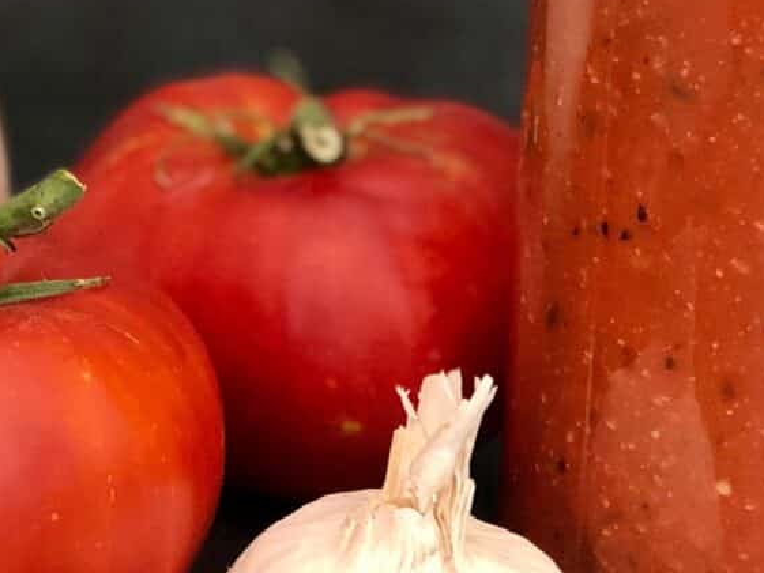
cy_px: 119
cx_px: 300
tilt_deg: -21.2
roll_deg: +1.1
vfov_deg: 10.6
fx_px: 3068
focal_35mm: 139
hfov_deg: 14.2
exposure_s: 1/15
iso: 160
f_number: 2.4
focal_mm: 6
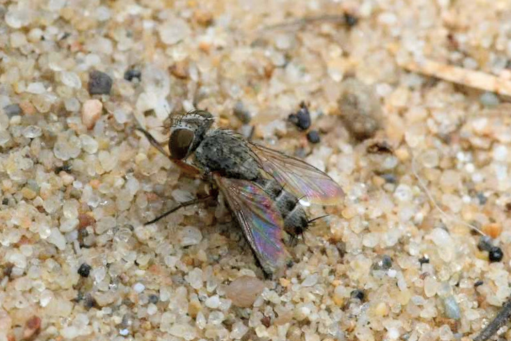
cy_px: 170
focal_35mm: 158
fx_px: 2235
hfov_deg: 13.0
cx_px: 256
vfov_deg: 8.7
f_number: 32
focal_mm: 105
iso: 250
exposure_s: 1/60
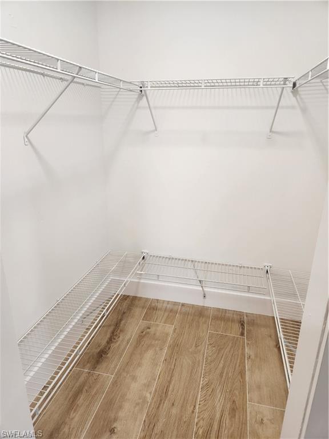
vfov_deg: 73.9
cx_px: 164
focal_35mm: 23
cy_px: 220
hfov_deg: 58.9
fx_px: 291
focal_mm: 5.4
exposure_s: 1/120
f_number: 1.8
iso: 200
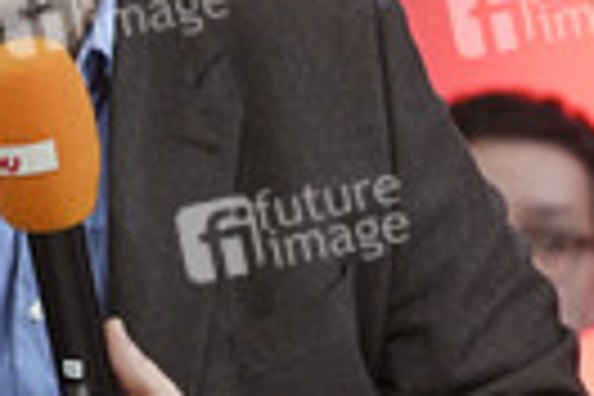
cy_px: 117
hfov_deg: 3.0
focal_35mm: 681
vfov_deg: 2.0
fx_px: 11236
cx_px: 173
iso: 6400
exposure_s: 1/640
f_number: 6.3
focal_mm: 200
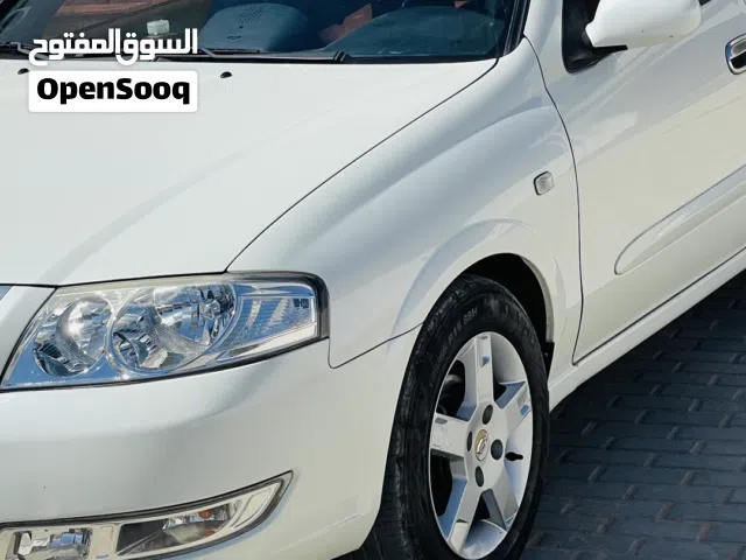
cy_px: 280
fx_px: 1121
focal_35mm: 52
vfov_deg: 28.0
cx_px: 373
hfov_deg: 36.8
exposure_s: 1/3195
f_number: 2
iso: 25
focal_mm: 6
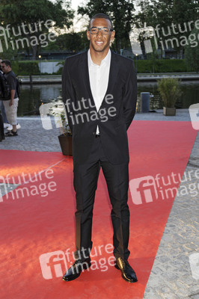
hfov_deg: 28.0
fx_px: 399
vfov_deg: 41.1
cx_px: 100
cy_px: 150
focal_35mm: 48
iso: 500
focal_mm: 48
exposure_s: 1/200
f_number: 5.6
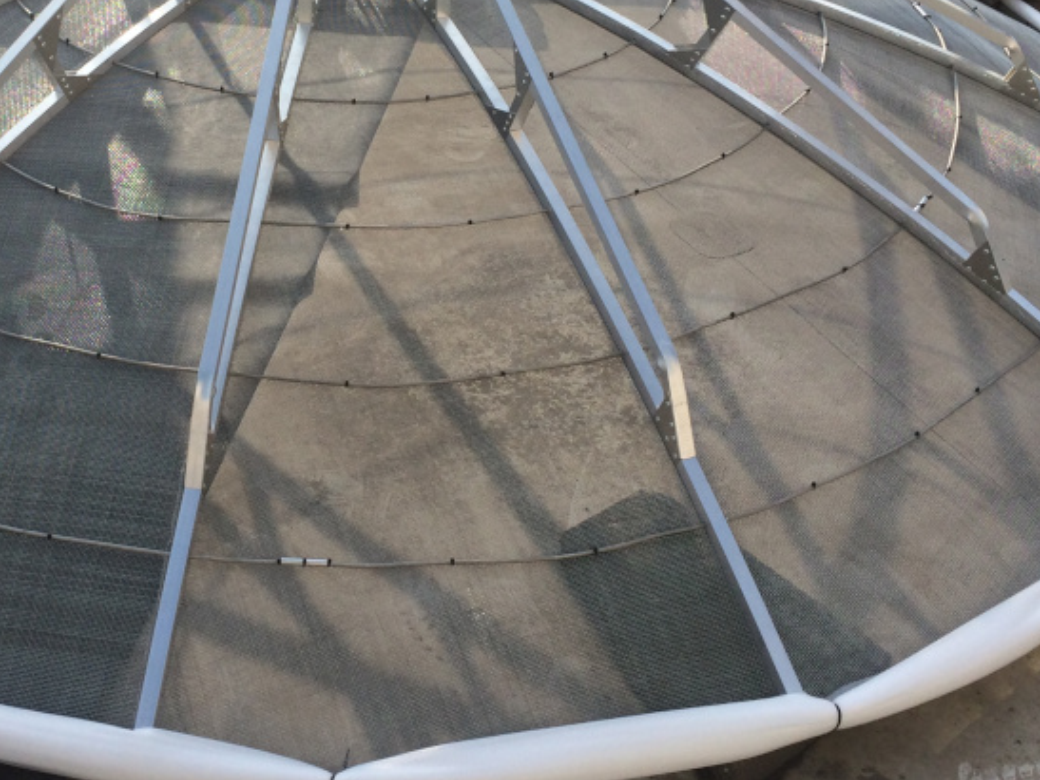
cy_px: 202
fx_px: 1592
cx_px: 338
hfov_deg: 35.8
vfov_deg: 27.2
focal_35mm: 53
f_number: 2.2
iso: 32
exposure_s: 1/1466
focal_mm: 4.15
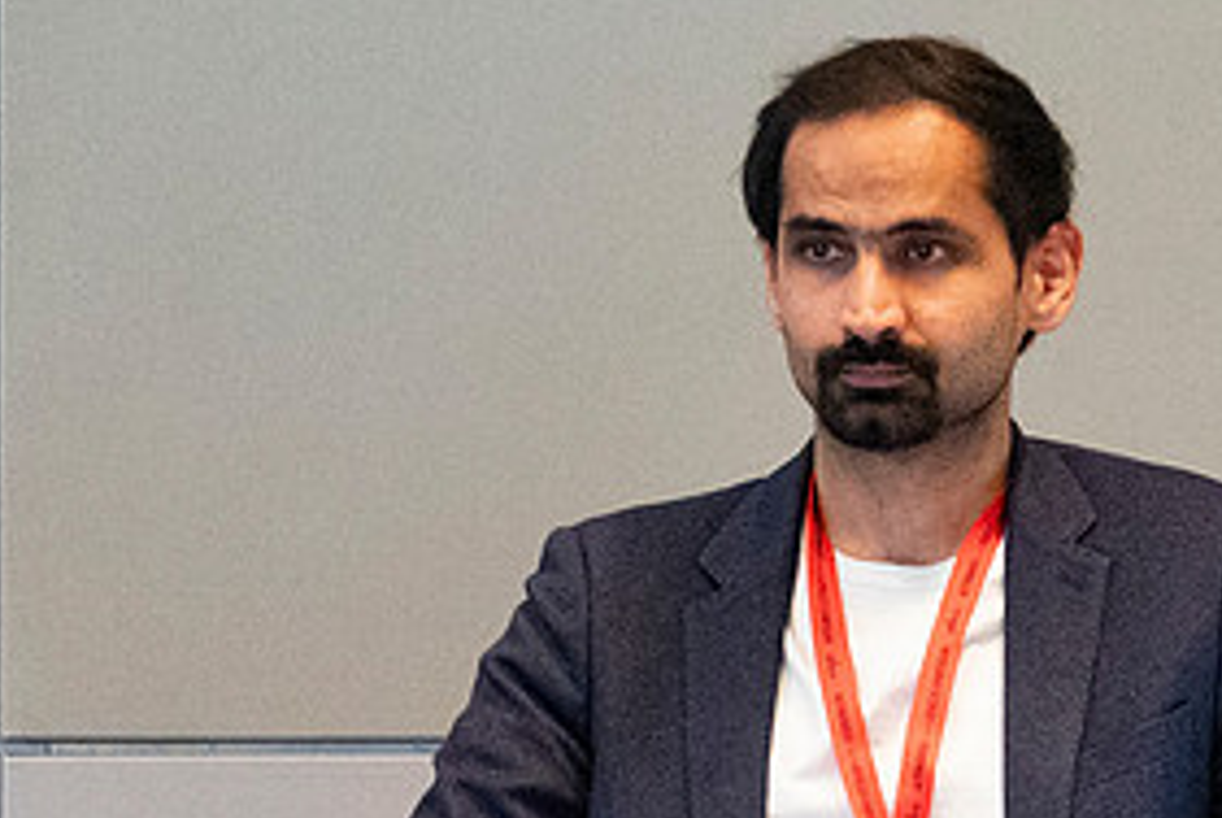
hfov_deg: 3.4
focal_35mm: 602
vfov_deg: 2.3
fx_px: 20455
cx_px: 826
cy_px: 520
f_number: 5.6
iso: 16000
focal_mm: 195
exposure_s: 1/125
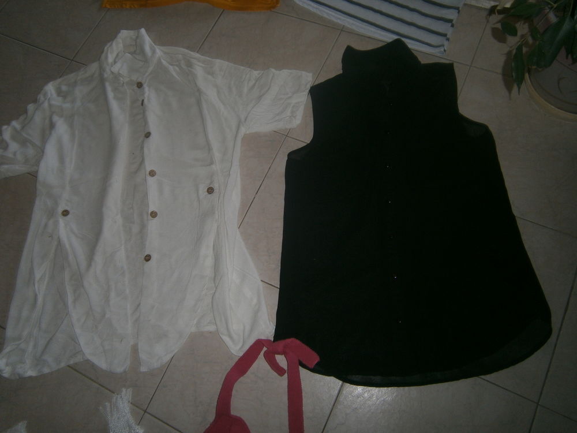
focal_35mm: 26
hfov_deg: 67.3
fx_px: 433
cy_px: 216
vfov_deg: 53.1
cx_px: 288
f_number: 2.8
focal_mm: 4.7
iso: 80
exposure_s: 1/30
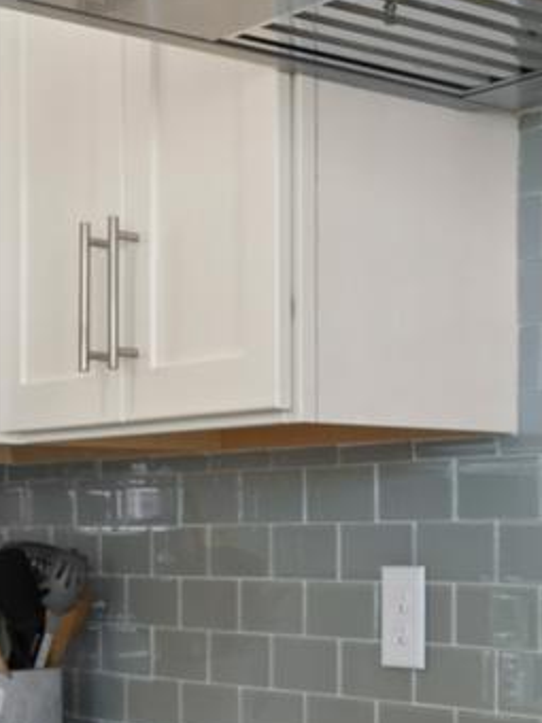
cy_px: 537
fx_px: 1691
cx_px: 612
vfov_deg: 23.9
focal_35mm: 81
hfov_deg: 17.5
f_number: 7.1
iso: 400
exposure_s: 1/6
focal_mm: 14
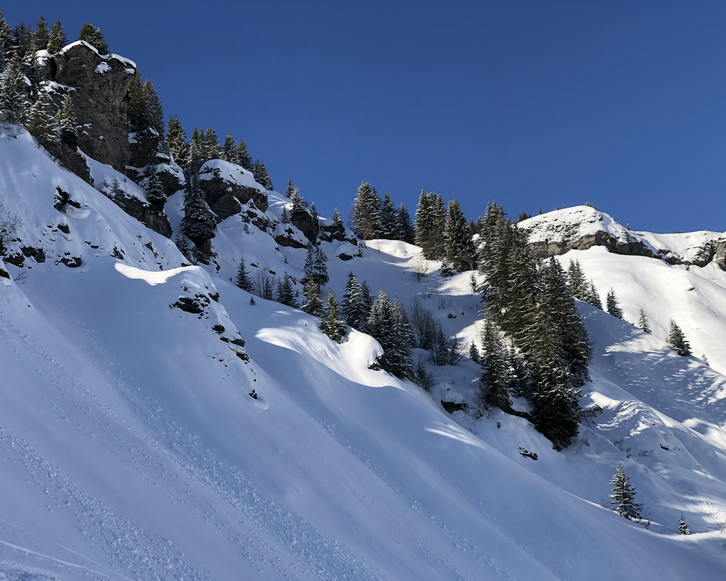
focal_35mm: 55
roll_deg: +7.1
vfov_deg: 27.6
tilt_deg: +18.6
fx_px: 1182
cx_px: 348
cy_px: 293
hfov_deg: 34.1
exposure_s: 1/1033
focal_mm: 6
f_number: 2.4
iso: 16
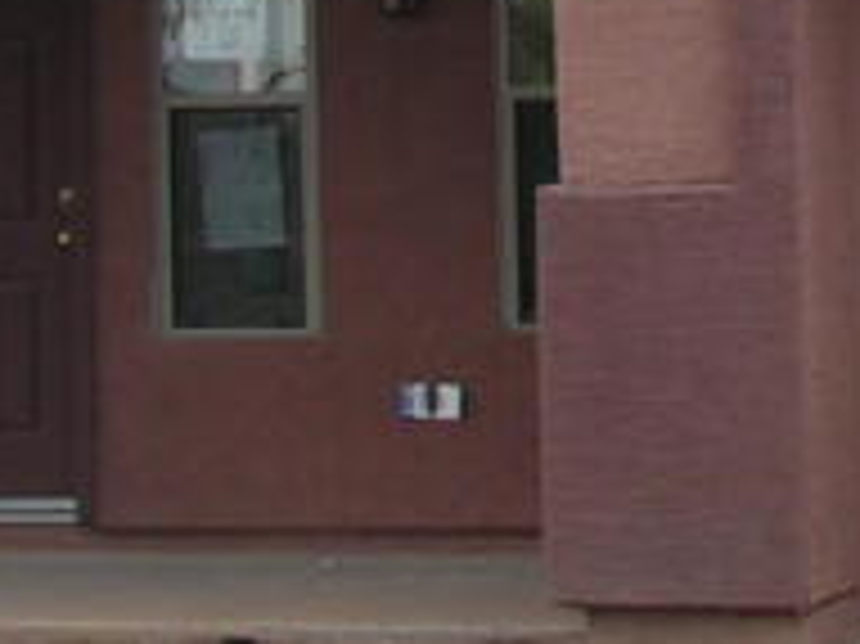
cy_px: -248
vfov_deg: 7.6
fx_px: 4792
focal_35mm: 193
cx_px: 1099
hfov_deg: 10.1
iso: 64
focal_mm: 6
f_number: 4.8
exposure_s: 1/200
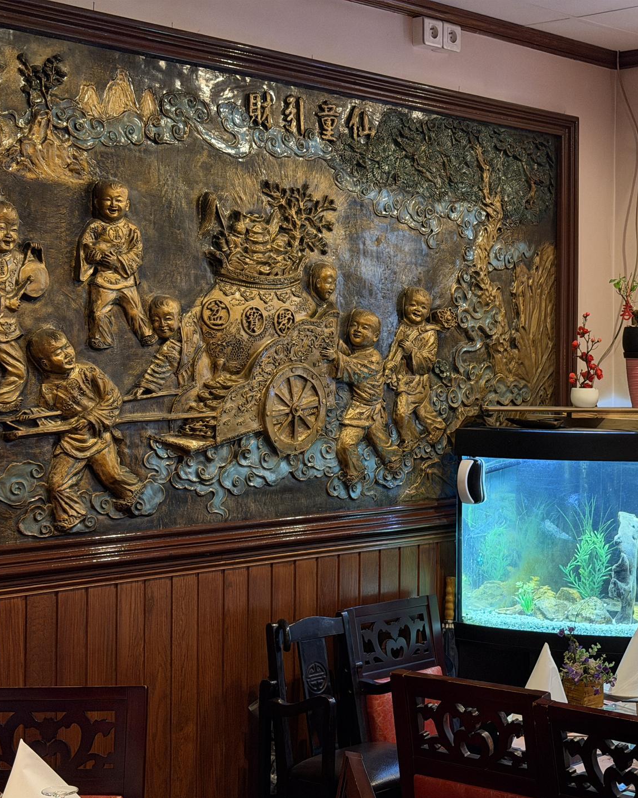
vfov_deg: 30.0
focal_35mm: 63
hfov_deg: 24.1
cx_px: 423
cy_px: 402
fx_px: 1487
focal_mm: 6.76
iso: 200
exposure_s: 1/33
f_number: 1.78
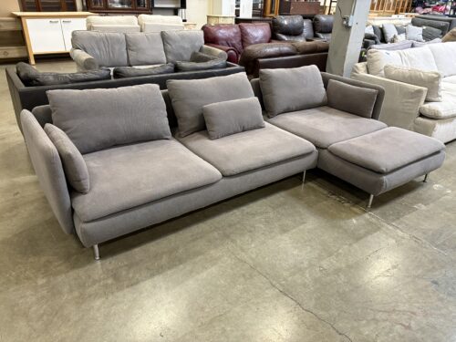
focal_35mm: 26
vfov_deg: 53.1
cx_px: 228
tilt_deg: -27.4
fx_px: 343
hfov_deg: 67.3
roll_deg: -2.6
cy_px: 171
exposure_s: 1/60
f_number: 1.6
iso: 250
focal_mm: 5.96
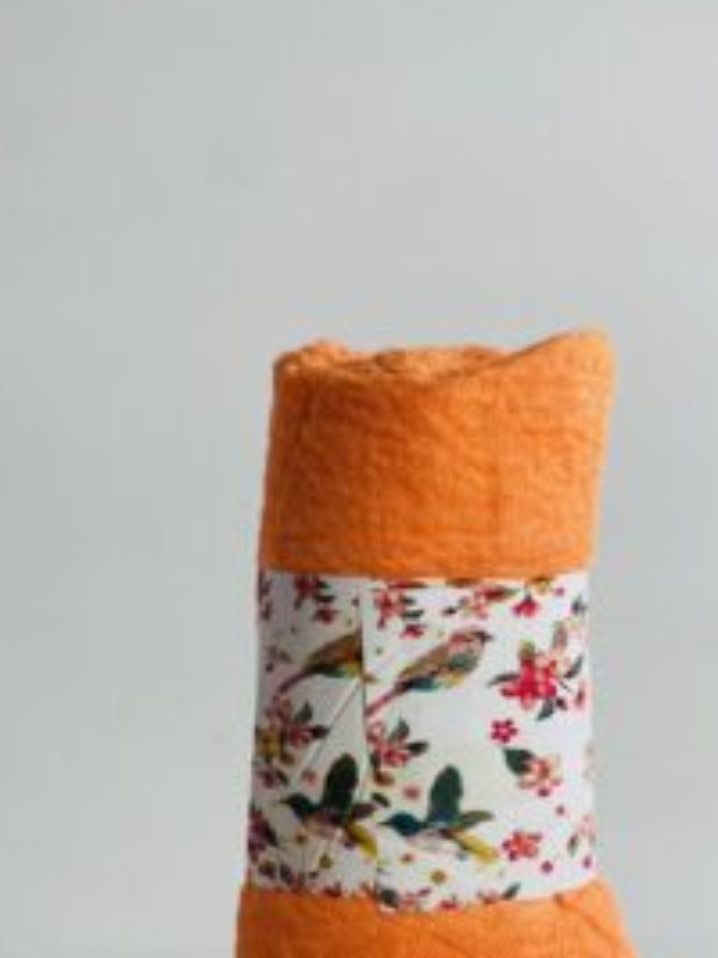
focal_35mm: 96
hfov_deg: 15.4
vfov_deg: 20.4
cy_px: 667
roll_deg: -0.7
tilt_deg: -4.4
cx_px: 370
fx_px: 2657
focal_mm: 7.5
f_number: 2.2
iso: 20
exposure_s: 1/121
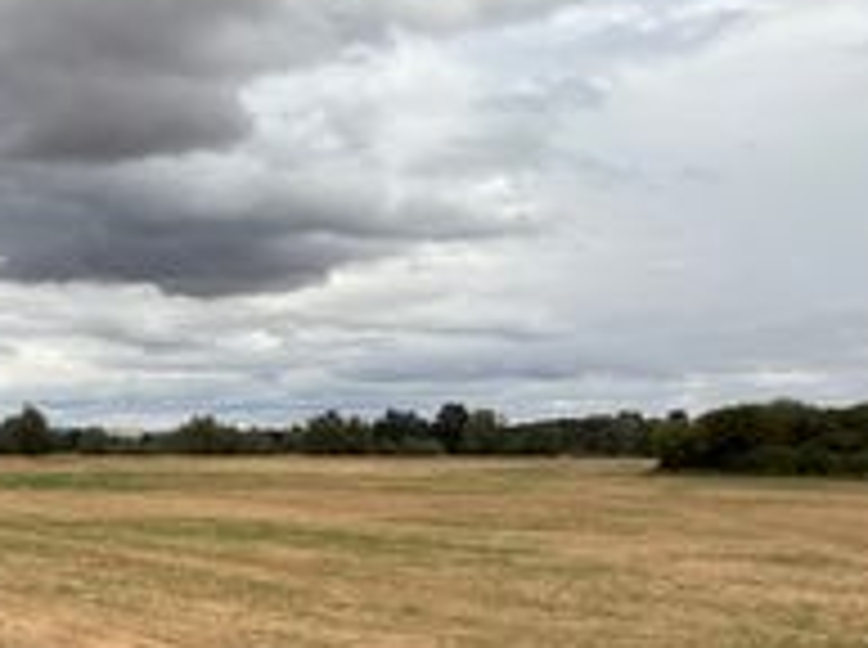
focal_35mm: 54
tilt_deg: -4.0
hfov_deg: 33.9
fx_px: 1352
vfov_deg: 26.4
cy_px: 536
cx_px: 108
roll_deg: -0.4
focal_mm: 5.96
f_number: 1.6
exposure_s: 1/4065
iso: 50
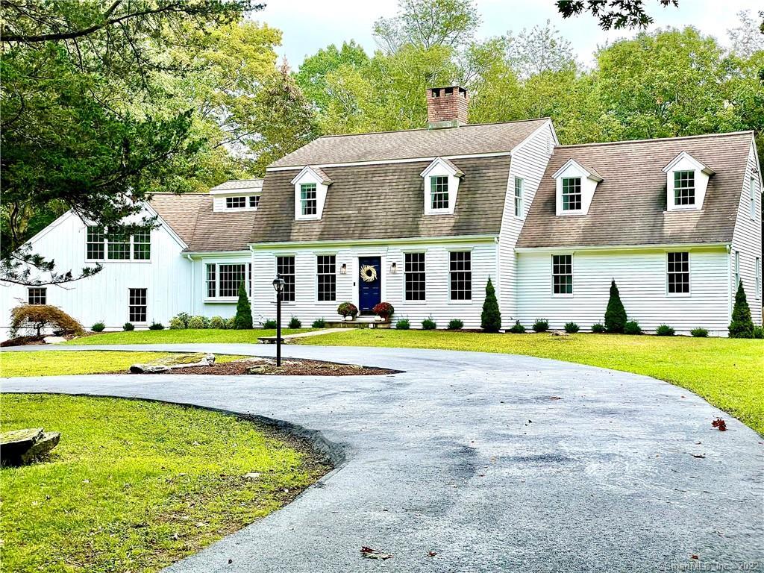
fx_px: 1148
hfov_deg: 36.8
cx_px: 382
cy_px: 286
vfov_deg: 28.0
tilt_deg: +2.1
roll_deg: +0.2
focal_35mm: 52
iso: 25
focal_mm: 6
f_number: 2
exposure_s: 1/338
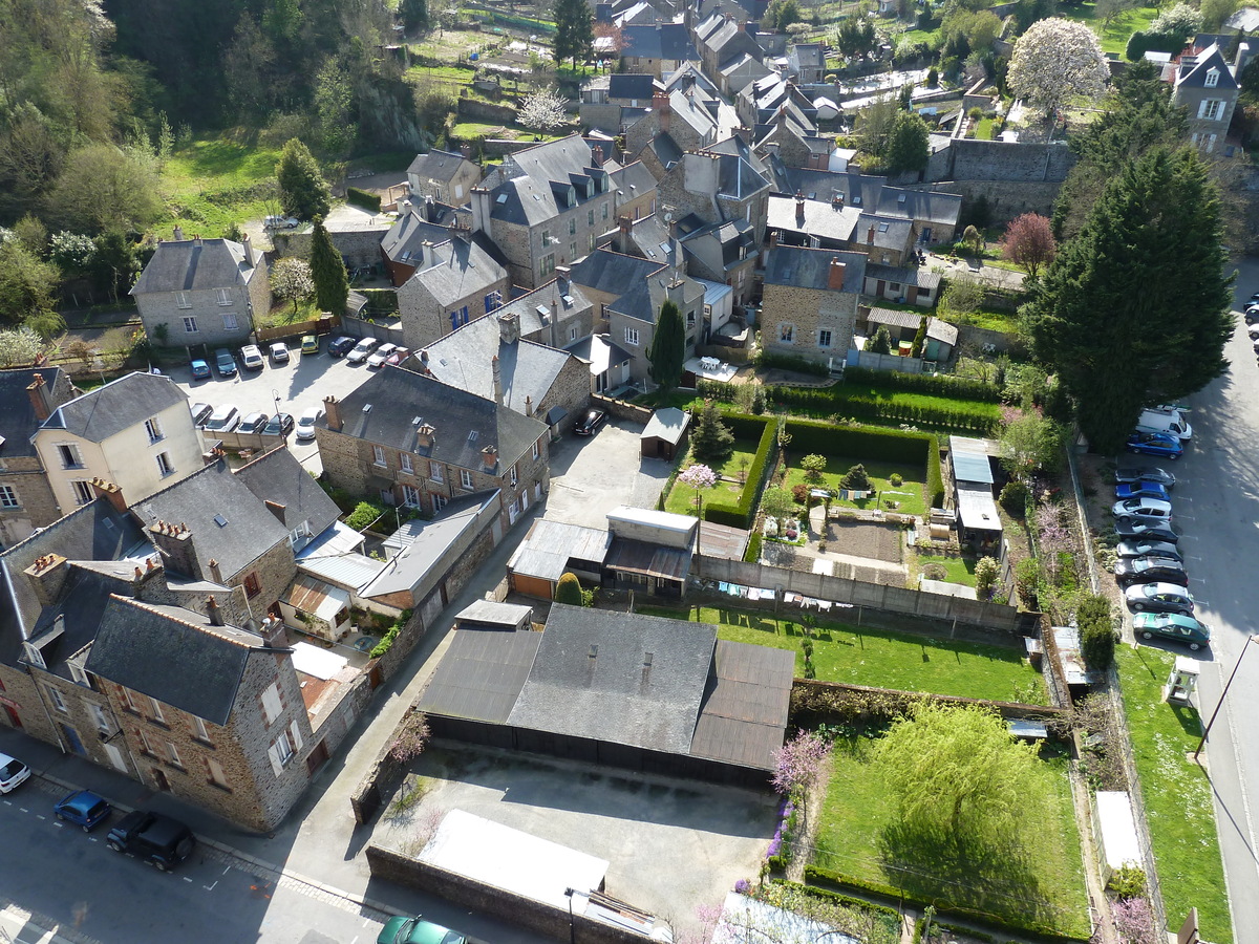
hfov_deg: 69.4
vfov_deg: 54.9
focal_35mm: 25
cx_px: 630
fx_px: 909
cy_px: 472
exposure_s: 1/160
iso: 80
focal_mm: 4.1
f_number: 4
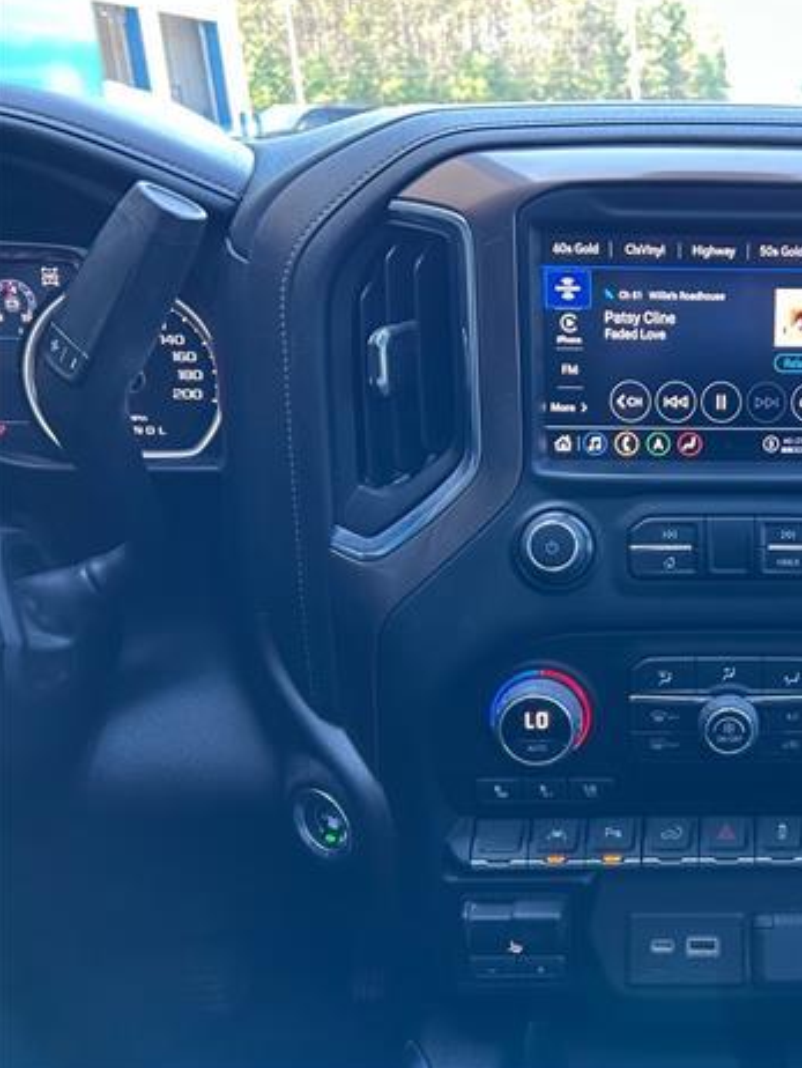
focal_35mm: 36
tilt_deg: -19.8
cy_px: 522
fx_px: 1111
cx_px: 735
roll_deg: +0.2
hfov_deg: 36.9
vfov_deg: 51.3
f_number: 1.5
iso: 160
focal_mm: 5.7
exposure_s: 1/60
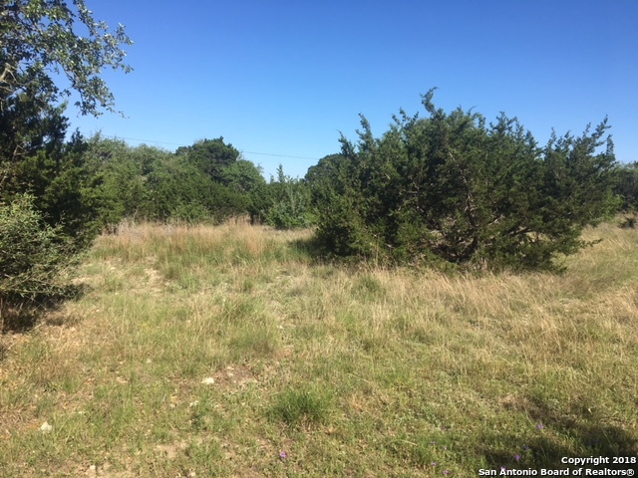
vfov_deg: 48.2
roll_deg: -2.3
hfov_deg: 61.7
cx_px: 319
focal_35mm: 29
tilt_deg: -4.3
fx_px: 534
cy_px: 239
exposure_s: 1/1479
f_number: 2.2
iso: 25
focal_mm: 4.15
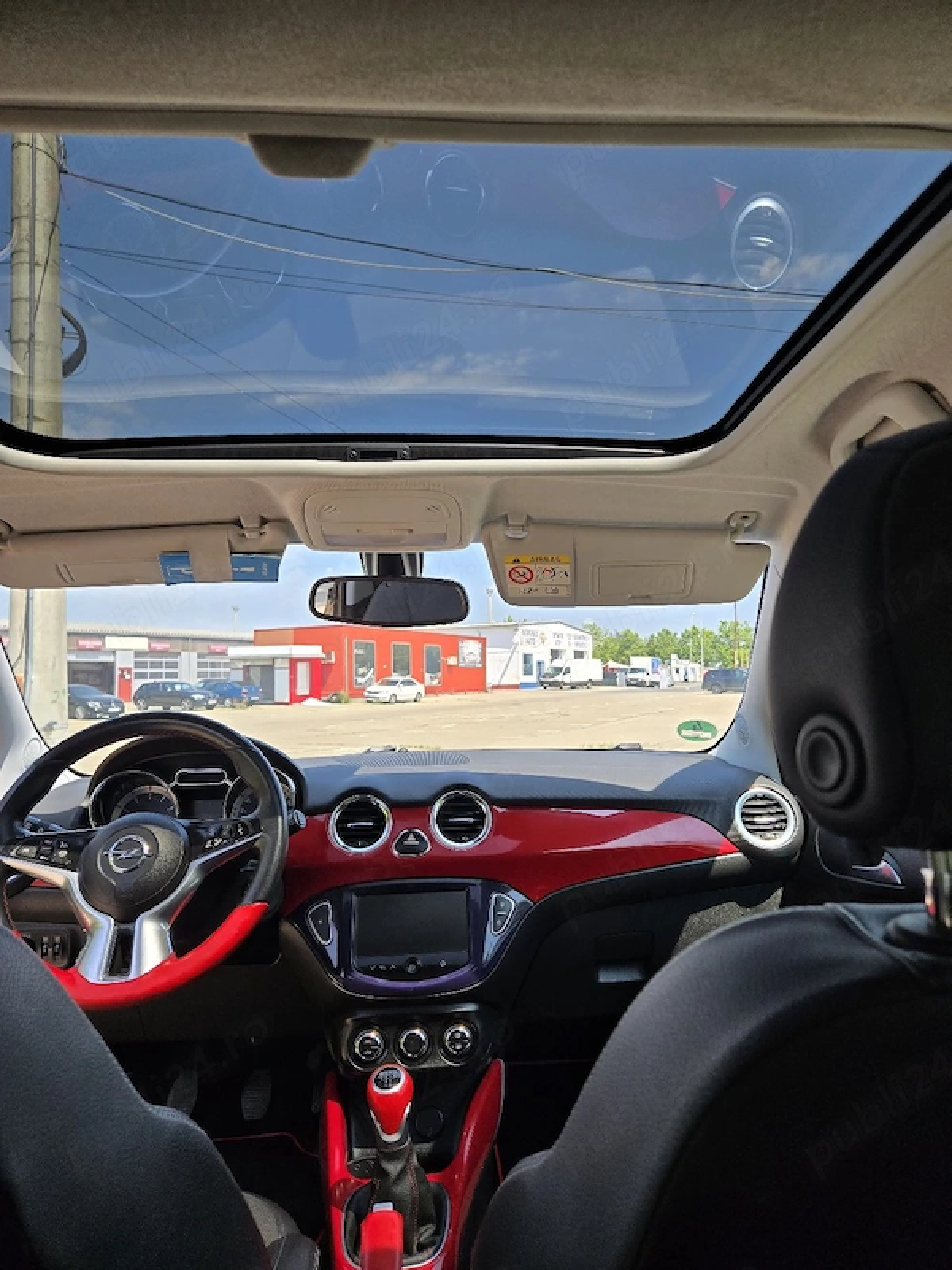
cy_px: 635
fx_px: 843
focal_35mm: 23
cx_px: 476
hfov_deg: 58.9
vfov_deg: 73.9
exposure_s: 1/2500
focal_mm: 5.4
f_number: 1.8
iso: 80
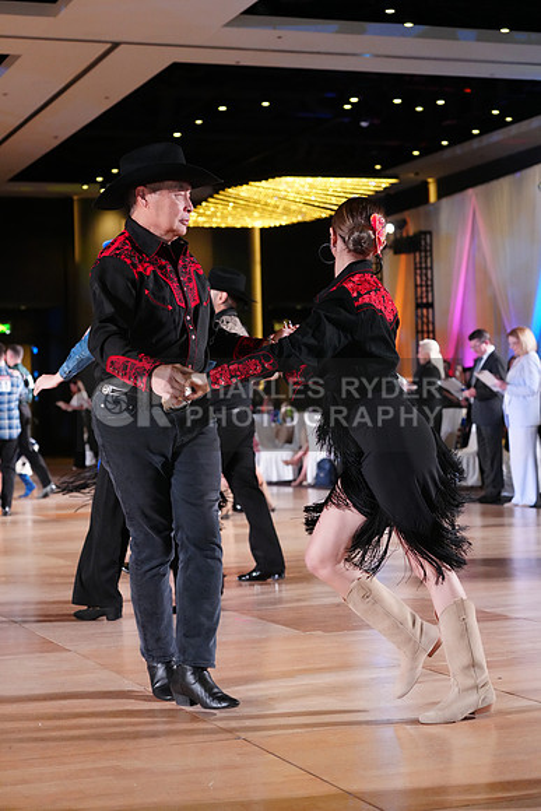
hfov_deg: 19.5
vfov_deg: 28.8
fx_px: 1577
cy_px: 406
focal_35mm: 70
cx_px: 270
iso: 5000
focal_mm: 70
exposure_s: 1/320
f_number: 4.5
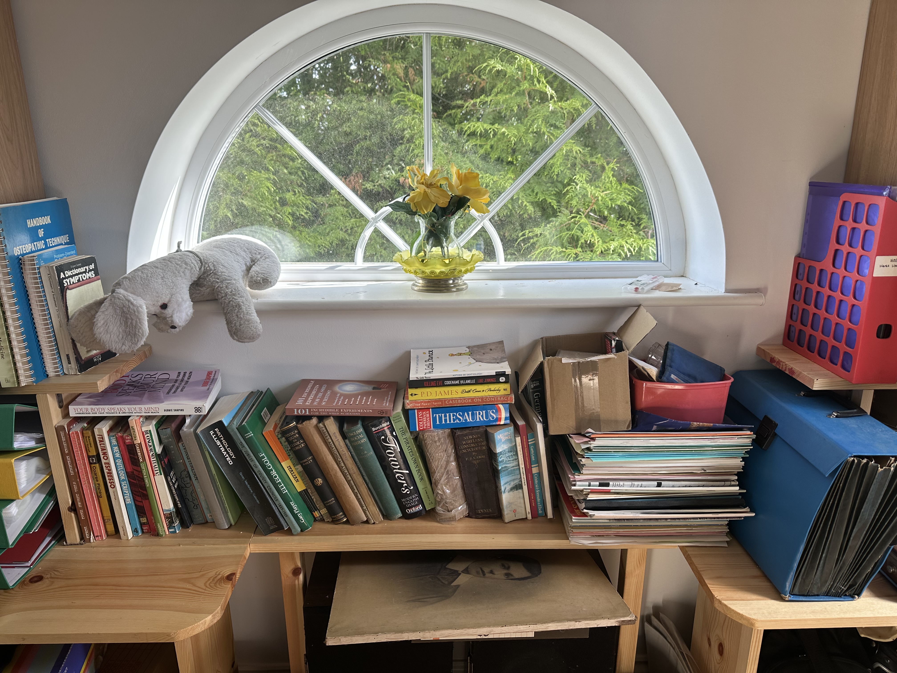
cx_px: 448
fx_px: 622
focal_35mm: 24
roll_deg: +0.5
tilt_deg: -15.5
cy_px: 336
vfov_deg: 56.8
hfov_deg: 71.6
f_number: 1.78
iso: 64
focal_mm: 6.86
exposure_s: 1/149
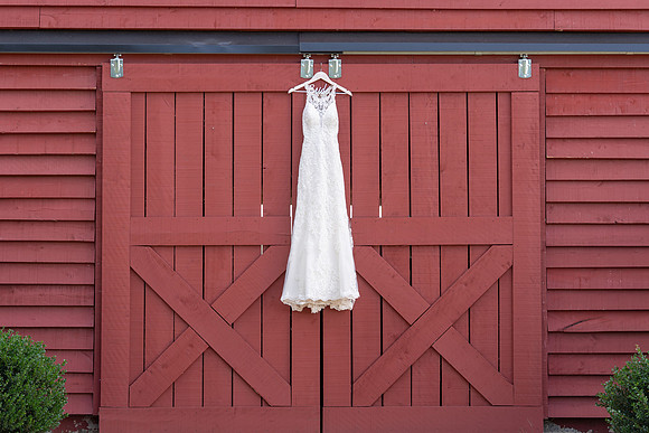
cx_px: 325
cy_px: 206
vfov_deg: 14.4
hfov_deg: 21.5
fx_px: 1713
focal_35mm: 95
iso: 100
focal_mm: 86
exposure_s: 1/200
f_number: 4
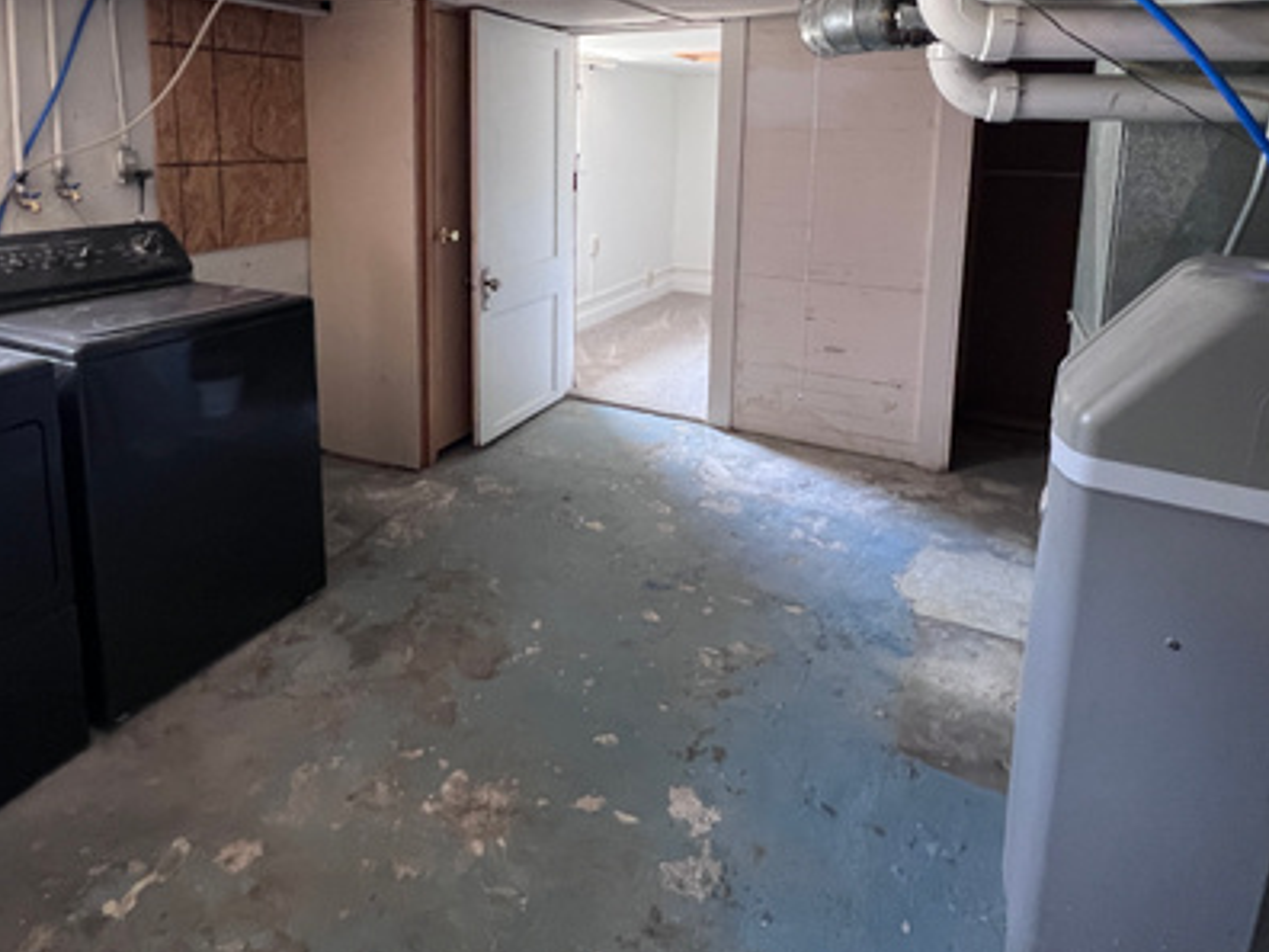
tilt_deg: -7.1
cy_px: 256
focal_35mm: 21
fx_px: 770
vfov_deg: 60.5
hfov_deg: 78.8
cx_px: 580
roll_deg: -0.3
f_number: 1.8
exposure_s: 1/60
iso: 500
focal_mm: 1.57
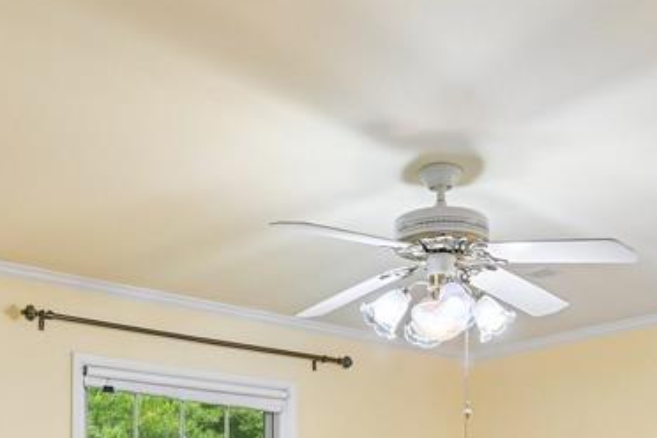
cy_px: 509
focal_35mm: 45
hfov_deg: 43.2
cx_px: 362
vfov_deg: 26.7
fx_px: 828
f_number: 8
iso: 400
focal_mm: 16.5
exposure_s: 1/13
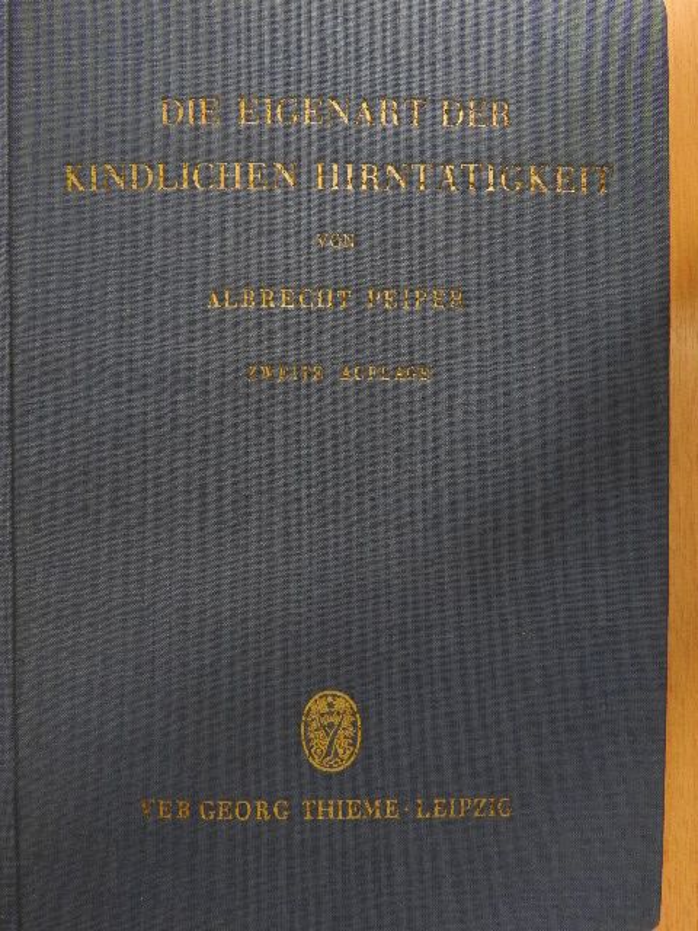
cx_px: 349
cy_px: 466
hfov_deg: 42.9
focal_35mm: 33
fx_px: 887
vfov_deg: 55.4
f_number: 3.6
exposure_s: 1/10
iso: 400
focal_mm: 5.9
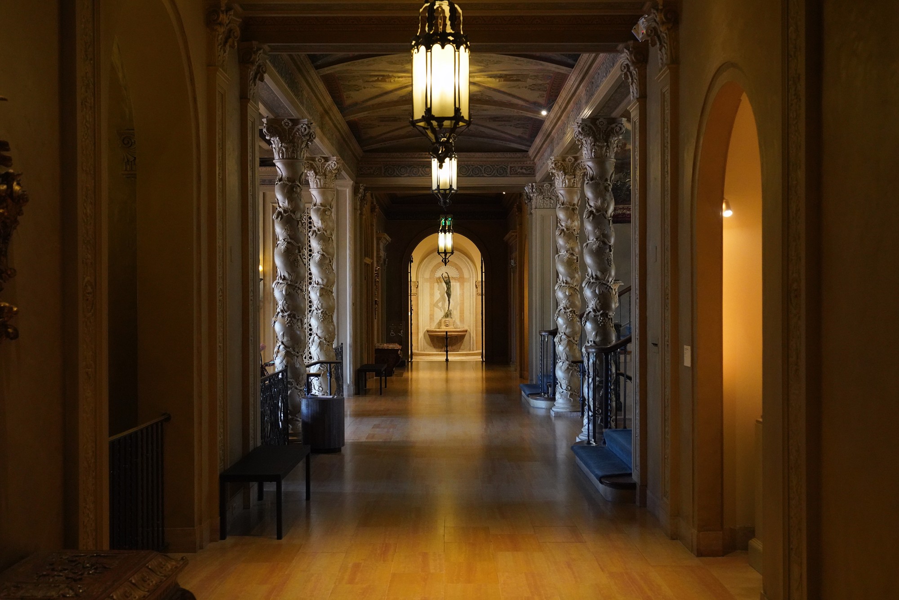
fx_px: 1099
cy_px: 300
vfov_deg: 30.5
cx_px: 450
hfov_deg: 44.5
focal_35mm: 44
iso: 6400
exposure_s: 1/100
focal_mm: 44
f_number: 6.3
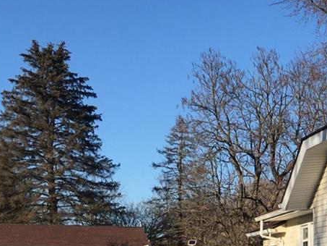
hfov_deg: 18.4
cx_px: 474
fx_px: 907
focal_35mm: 96
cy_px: 296
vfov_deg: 14.9
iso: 25
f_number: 2.2
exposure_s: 1/1508
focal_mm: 4.15
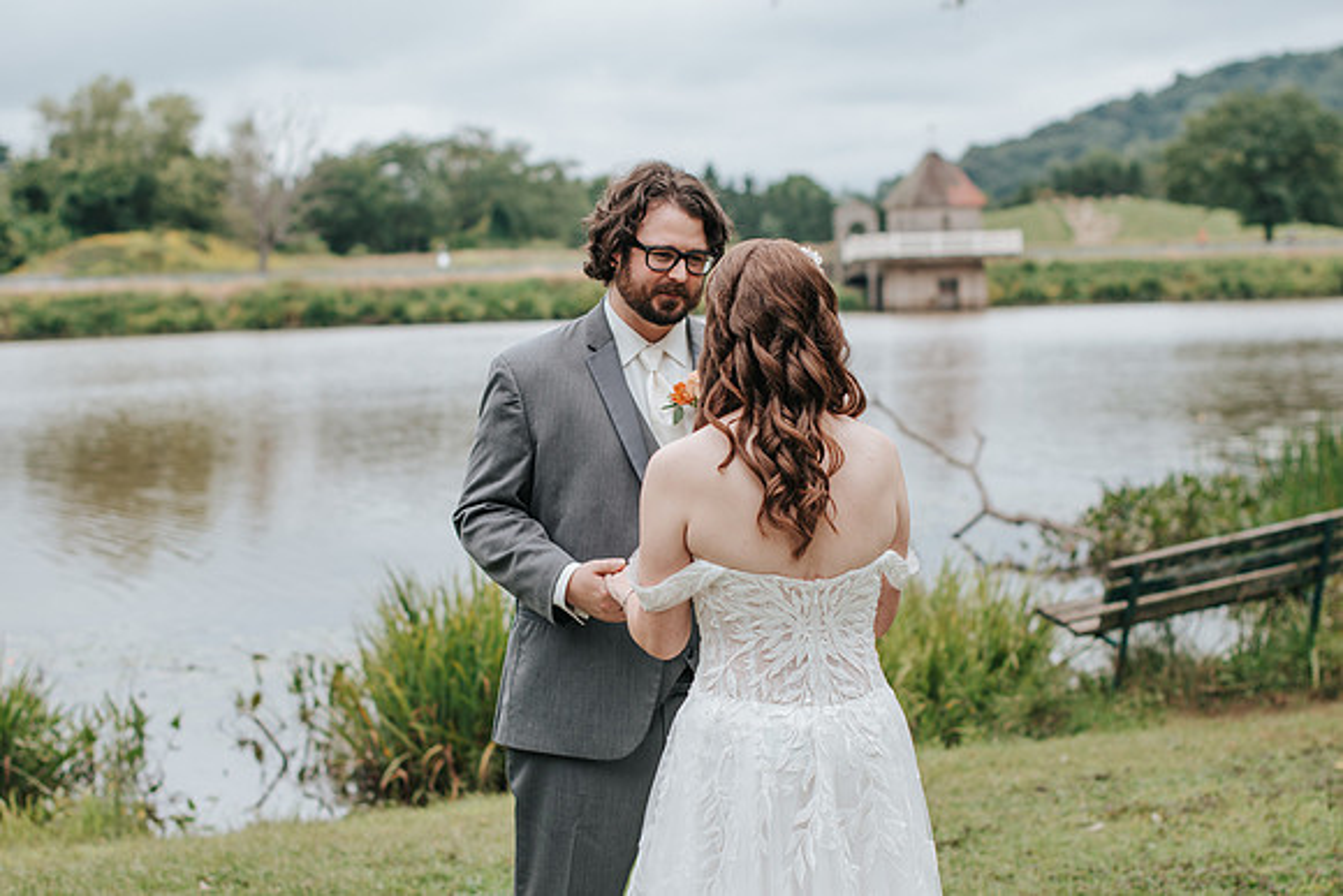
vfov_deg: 18.2
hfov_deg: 27.0
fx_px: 2798
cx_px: 672
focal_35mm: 75
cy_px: 448
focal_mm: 50
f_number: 2.8
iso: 200
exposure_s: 1/1250
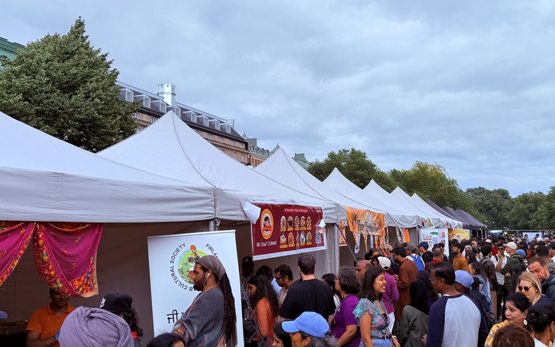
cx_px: 344
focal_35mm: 36
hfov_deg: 53.5
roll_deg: +2.7
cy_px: 148
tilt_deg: +9.3
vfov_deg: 35.3
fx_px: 545
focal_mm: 6.76
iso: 80
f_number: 1.78
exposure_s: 1/4975
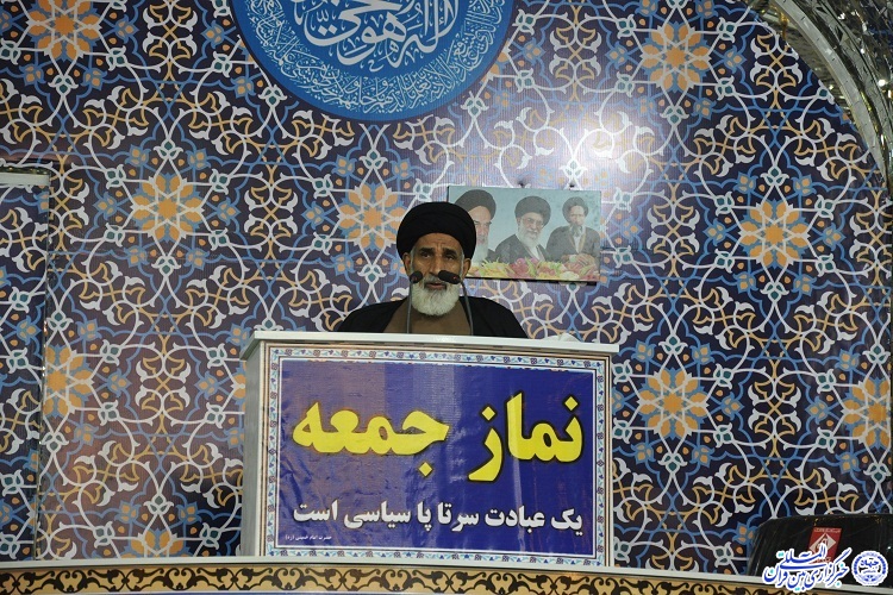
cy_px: 298
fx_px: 3907
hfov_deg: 13.0
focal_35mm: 158
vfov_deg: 8.7
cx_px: 446
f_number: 5.6
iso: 800
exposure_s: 1/40
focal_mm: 105
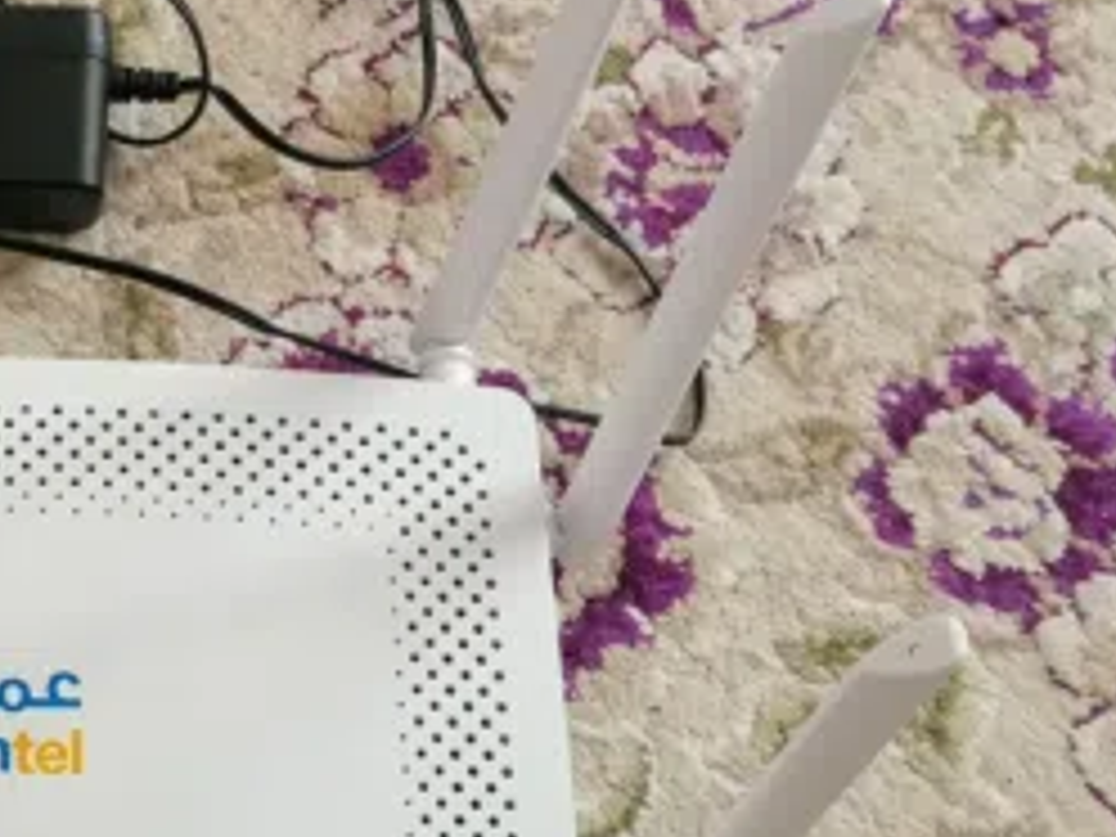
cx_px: -22
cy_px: 576
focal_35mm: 80
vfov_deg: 18.4
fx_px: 2579
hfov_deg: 23.3
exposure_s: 1/33.3
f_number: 1.8
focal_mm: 5.3
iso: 100
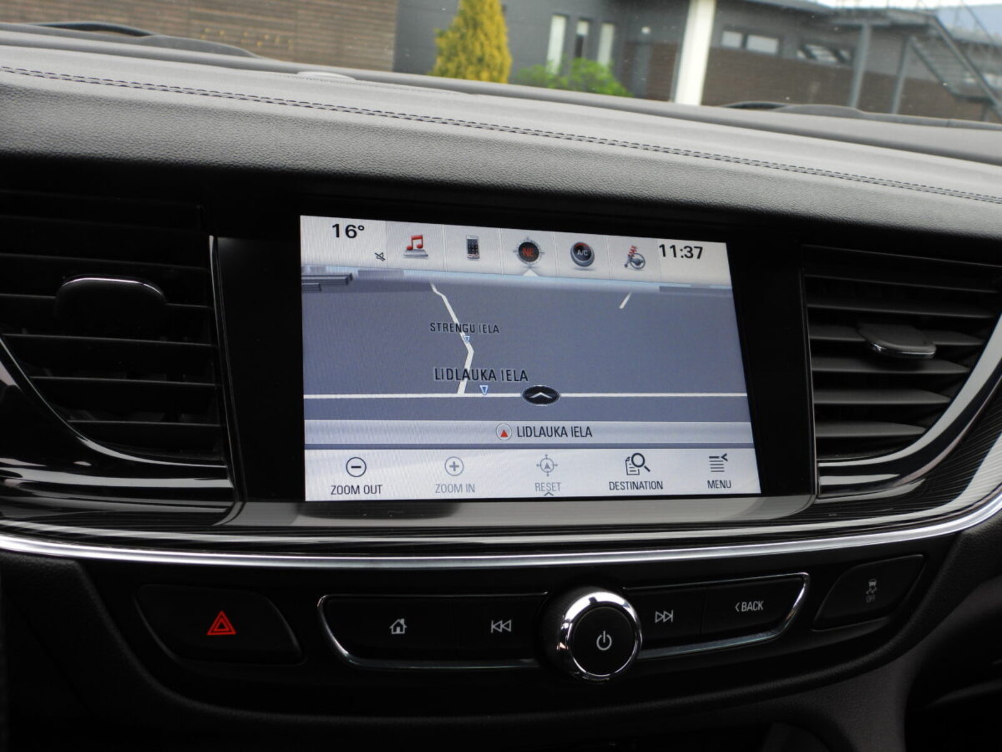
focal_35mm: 35
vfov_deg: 40.7
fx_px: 1013
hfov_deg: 52.6
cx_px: 501
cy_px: 376
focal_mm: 6.3
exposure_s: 1/80
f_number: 3.2
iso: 100
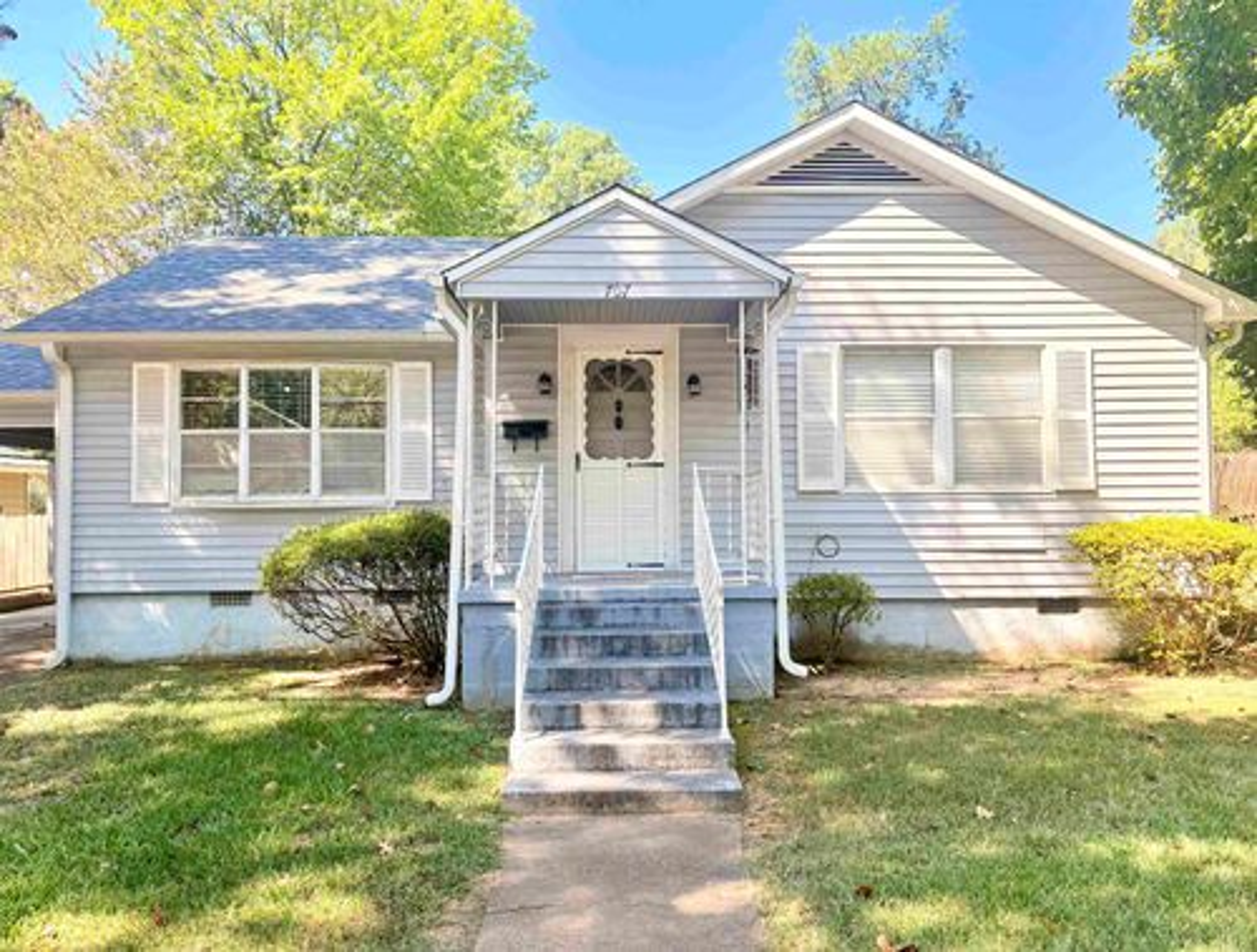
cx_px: 628
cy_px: 476
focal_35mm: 26
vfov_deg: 53.4
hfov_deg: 67.1
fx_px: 948
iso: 64
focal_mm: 5.96
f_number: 1.6
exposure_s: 1/945
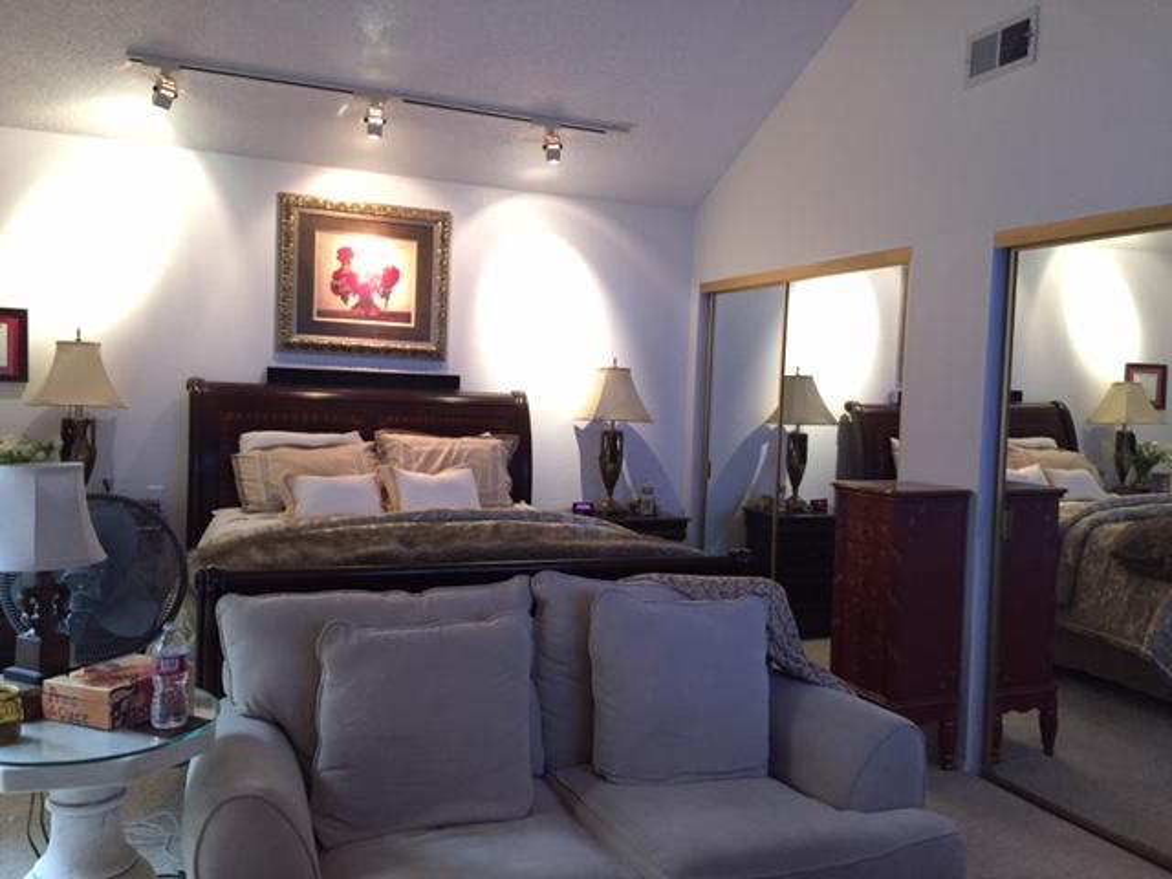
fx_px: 982
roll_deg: -3.5
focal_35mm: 29
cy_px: 440
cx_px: 586
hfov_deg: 61.7
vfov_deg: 48.2
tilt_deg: -3.1
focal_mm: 4.15
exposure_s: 1/30
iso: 160
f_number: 2.2
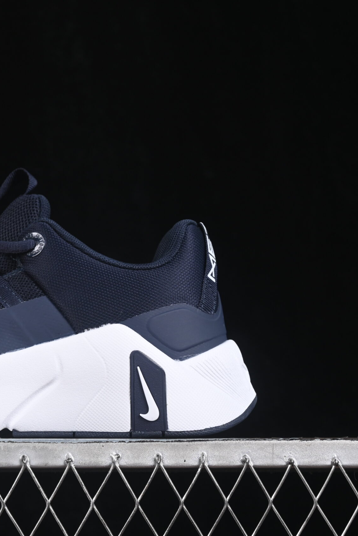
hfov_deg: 12.0
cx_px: 2
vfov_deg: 18.1
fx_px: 1685
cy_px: 269
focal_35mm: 113
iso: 160
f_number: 6.3
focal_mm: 50
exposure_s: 1/60
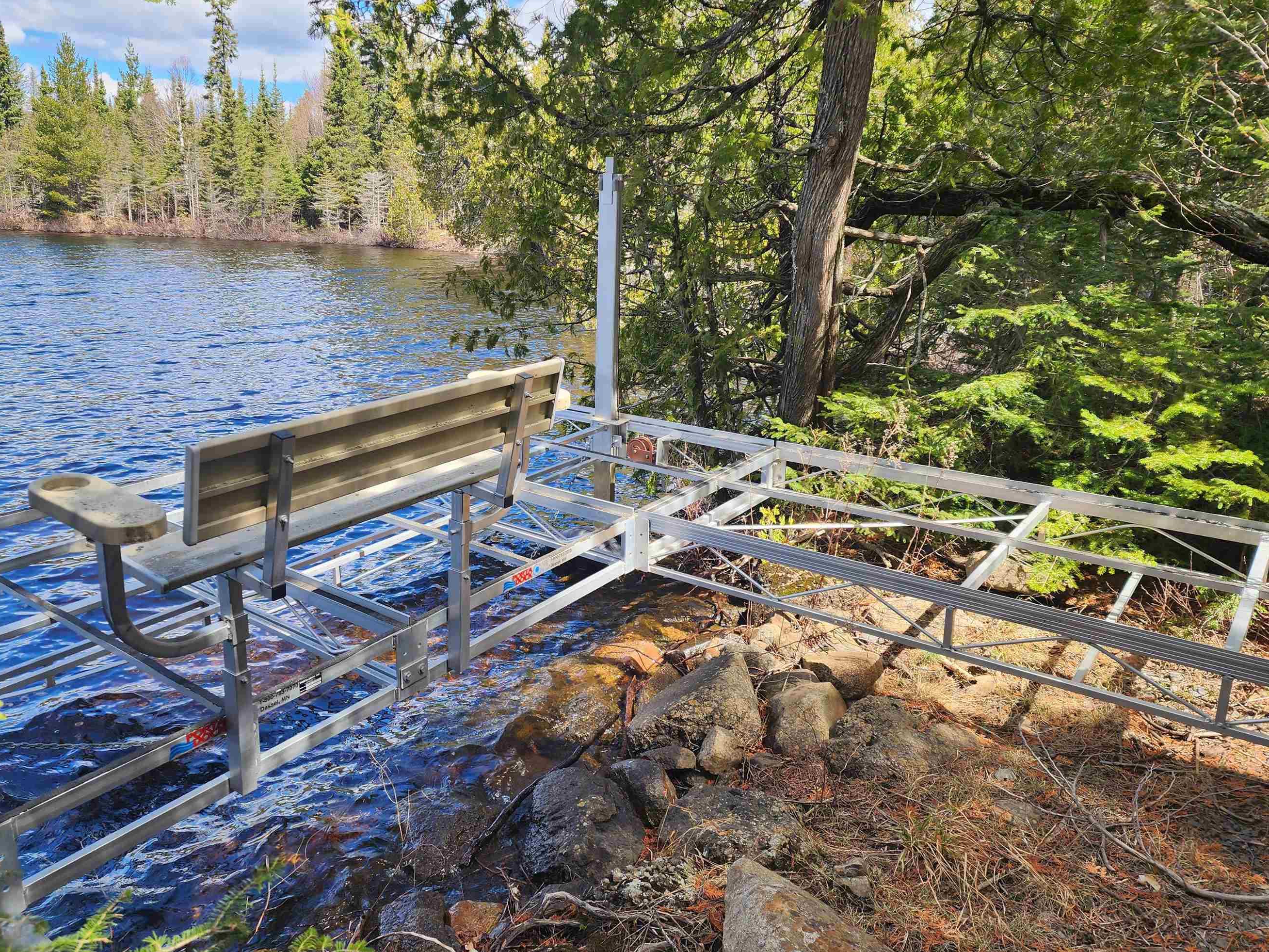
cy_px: 466
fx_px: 990
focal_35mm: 27
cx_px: 564
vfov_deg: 51.4
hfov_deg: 65.1
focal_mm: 6.4
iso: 12
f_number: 1.8
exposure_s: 1/296
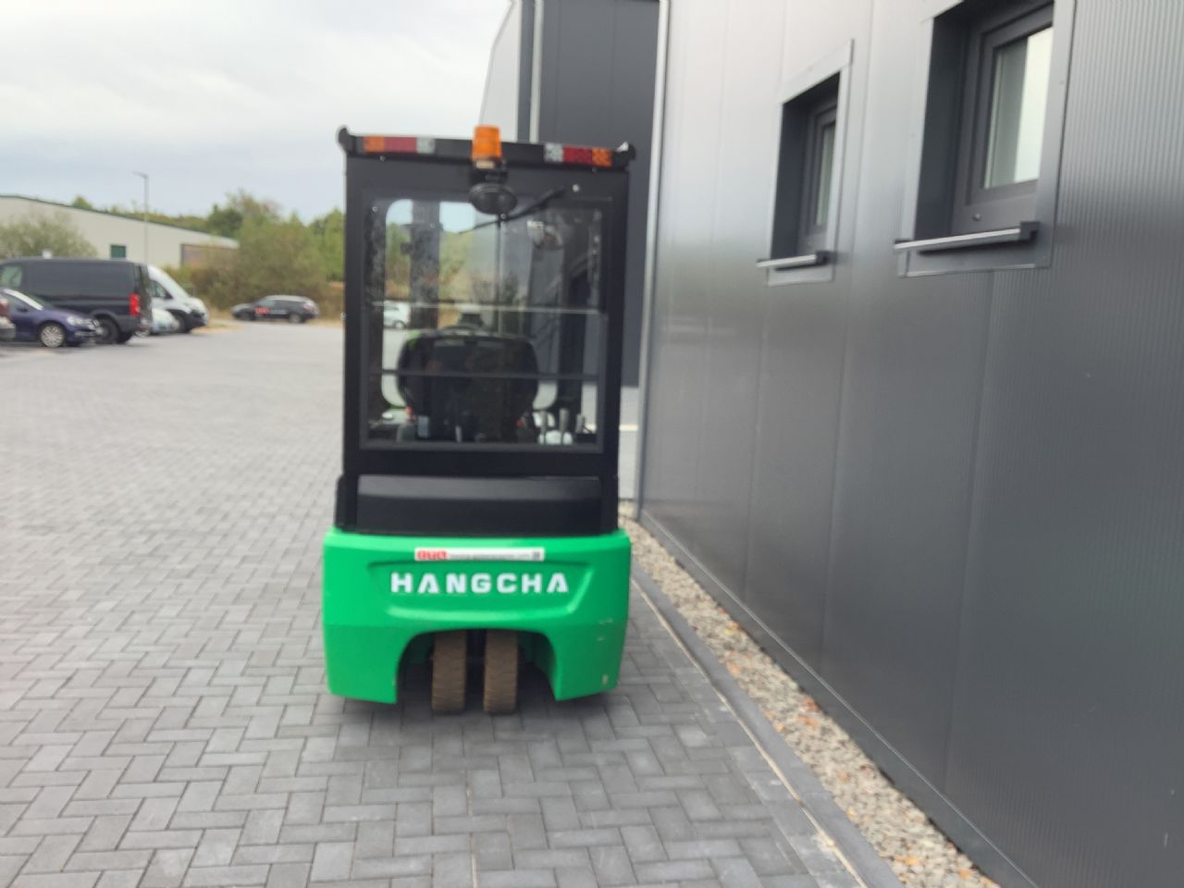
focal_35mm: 31
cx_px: 592
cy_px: 444
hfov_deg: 58.4
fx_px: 1060
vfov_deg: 45.4
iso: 25
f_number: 2.4
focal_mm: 3.3
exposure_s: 1/137
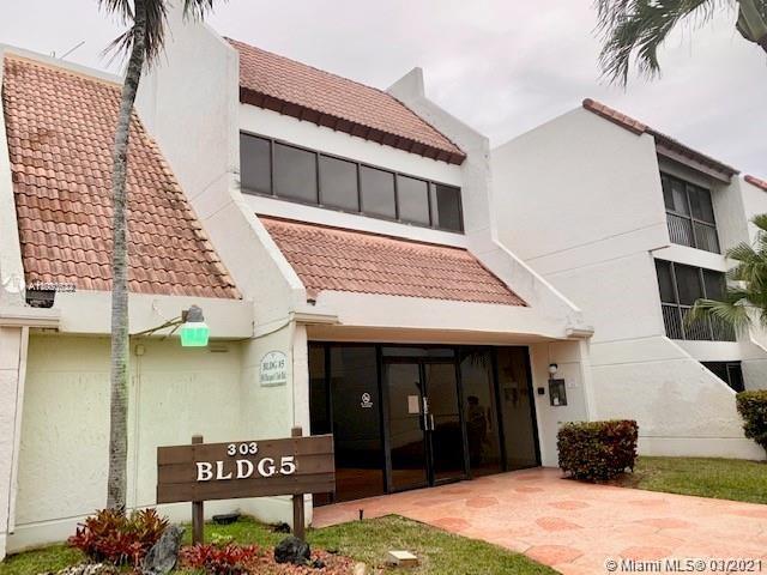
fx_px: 576
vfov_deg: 53.1
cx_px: 384
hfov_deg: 67.3
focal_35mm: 26
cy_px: 288
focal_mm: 4.25
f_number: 1.8
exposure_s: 1/122
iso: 32
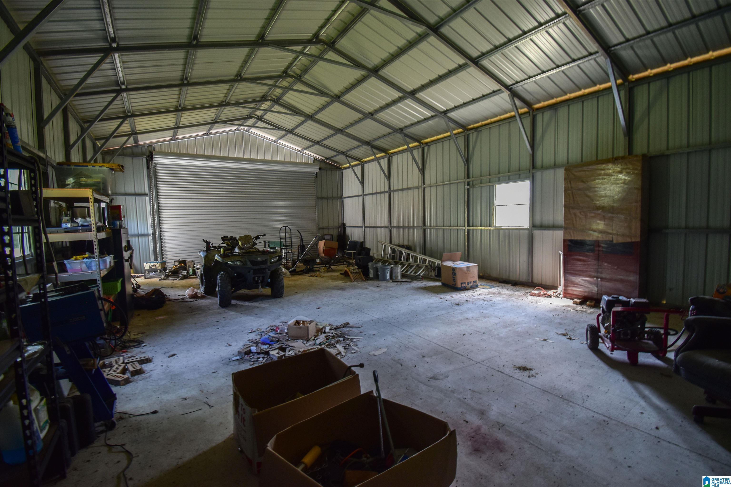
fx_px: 305
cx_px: 366
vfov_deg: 77.3
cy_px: 244
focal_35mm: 15
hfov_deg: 100.4
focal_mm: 10
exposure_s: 1/15
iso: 450
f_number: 6.3
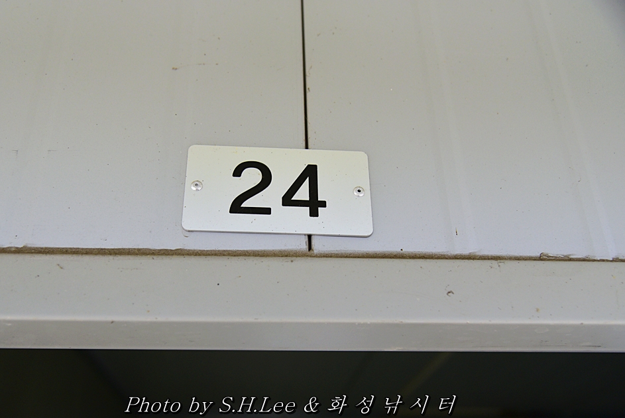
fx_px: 660
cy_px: 218
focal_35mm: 38
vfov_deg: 35.1
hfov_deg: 50.6
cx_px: 289
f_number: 4
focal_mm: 35
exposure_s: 1/4000
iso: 900
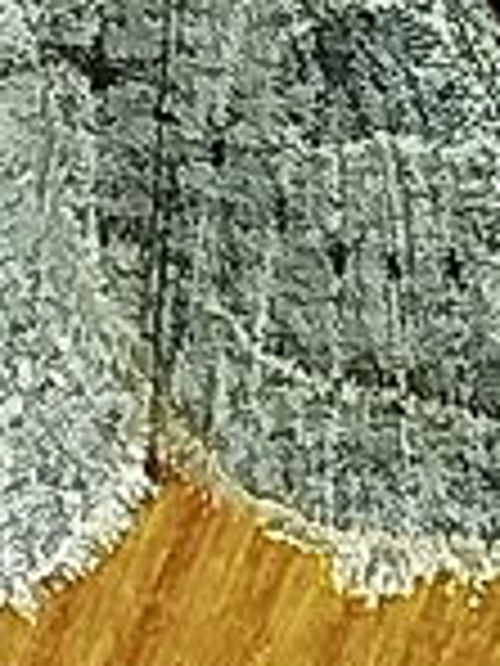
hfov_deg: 4.1
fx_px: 7010
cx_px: 54
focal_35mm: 364
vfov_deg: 5.4
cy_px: -130
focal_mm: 5.31
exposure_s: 1/50
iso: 200
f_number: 1.7
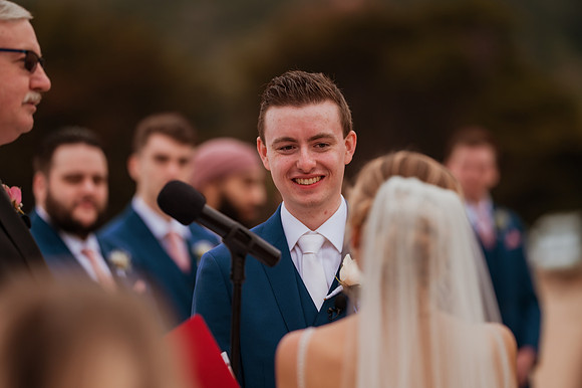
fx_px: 2181
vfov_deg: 10.1
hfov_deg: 15.2
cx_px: 291
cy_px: 194
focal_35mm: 135
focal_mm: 135
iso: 500
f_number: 1.8
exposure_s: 1/2500
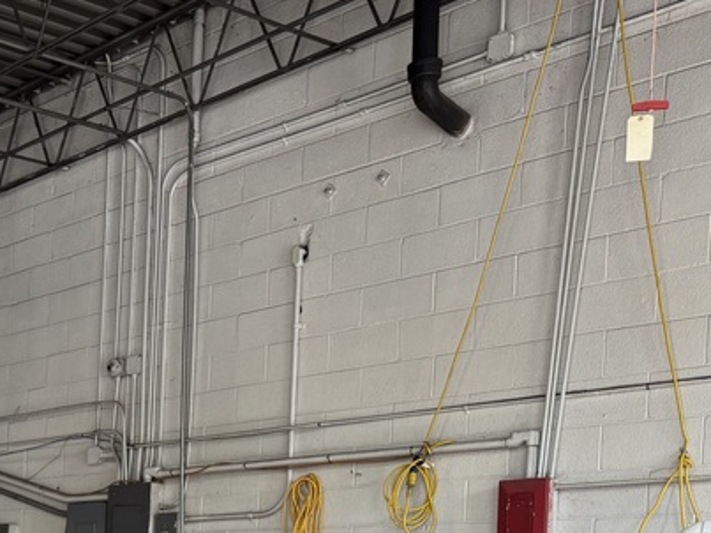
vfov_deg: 22.0
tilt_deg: -4.7
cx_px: -138
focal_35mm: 61
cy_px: 662
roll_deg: -0.8
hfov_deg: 27.8
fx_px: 1253
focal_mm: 6.76
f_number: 1.78
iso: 125
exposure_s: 1/60
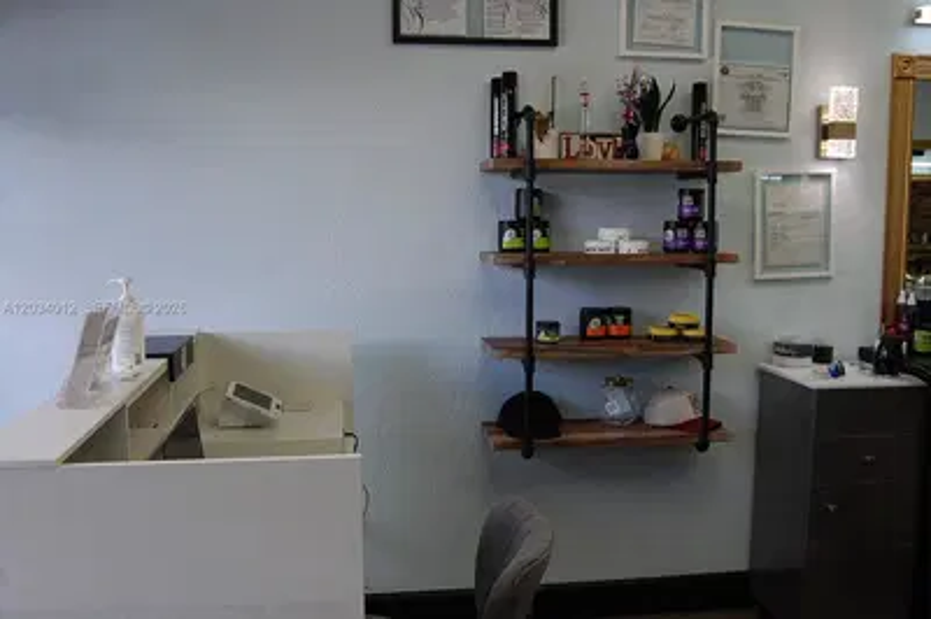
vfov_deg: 38.3
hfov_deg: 55.1
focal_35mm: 34
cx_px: 466
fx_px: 891
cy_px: 310
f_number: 5.6
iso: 400
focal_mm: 23
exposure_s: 1/100
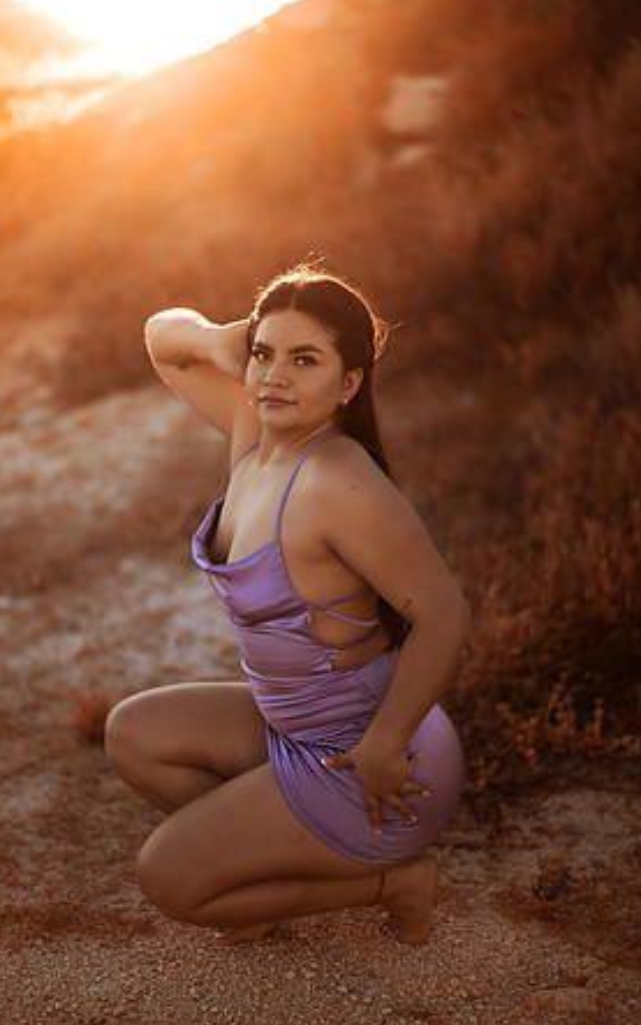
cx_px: 303
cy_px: 518
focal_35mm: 60
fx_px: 1677
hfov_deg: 21.6
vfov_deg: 34.0
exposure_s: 1/2500
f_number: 1.4
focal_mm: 58
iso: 80
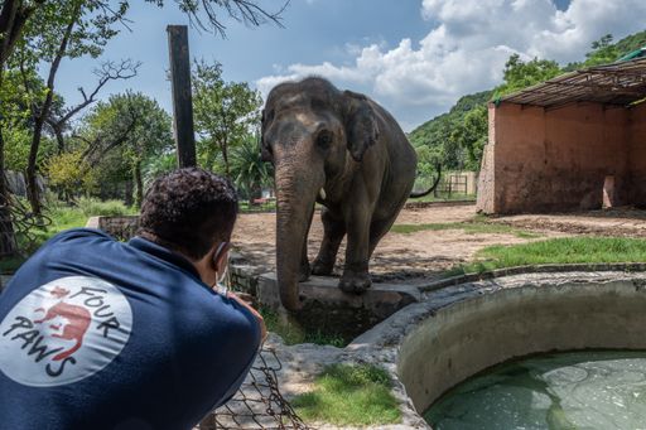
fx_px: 484
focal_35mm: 27
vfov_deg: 47.9
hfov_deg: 67.4
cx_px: 323
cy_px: 215
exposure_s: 1/320
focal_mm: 18
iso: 100
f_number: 8
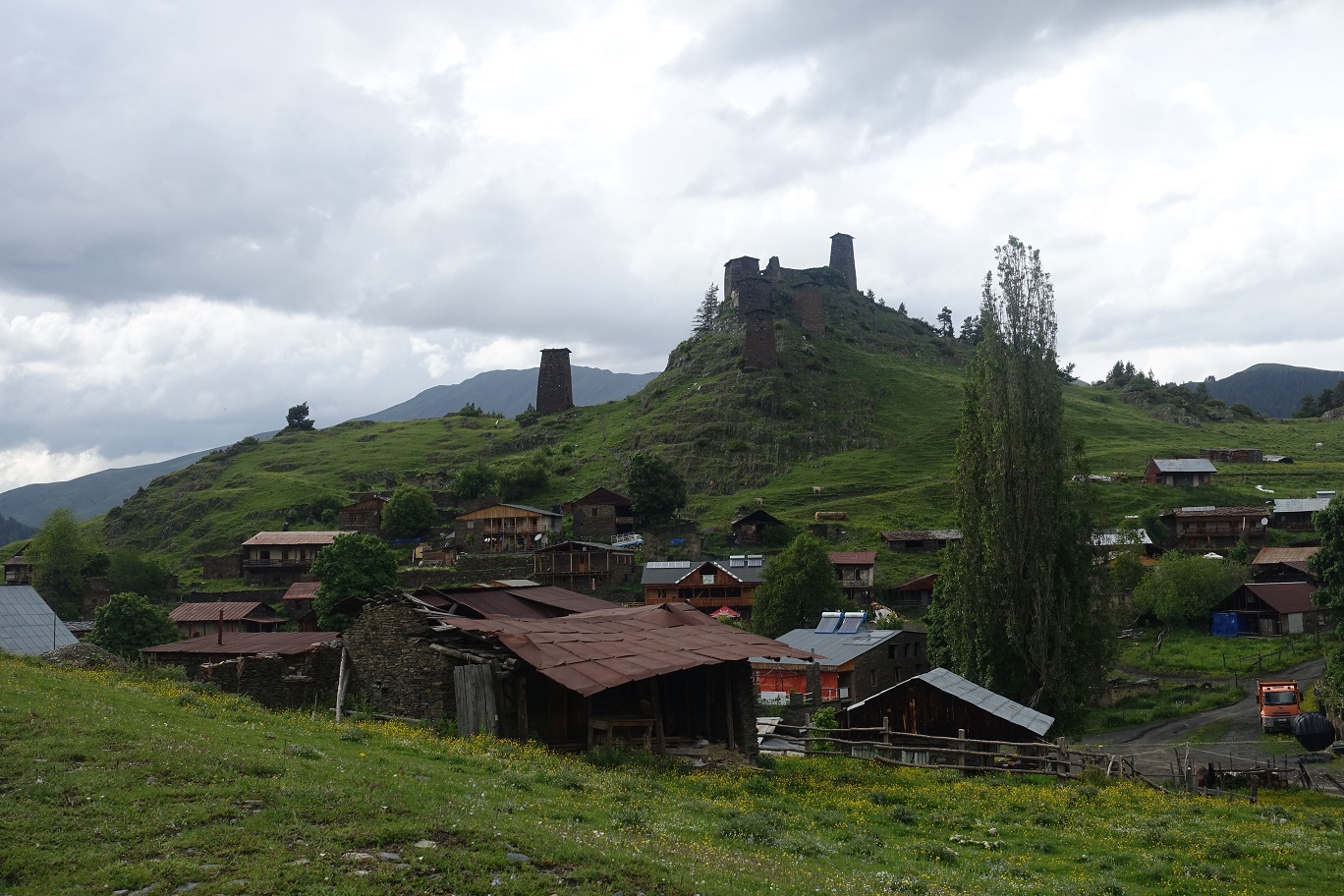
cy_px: 448
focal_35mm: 40
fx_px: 1493
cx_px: 672
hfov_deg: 48.5
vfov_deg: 33.4
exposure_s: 1/320
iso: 125
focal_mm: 14.5
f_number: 5.6
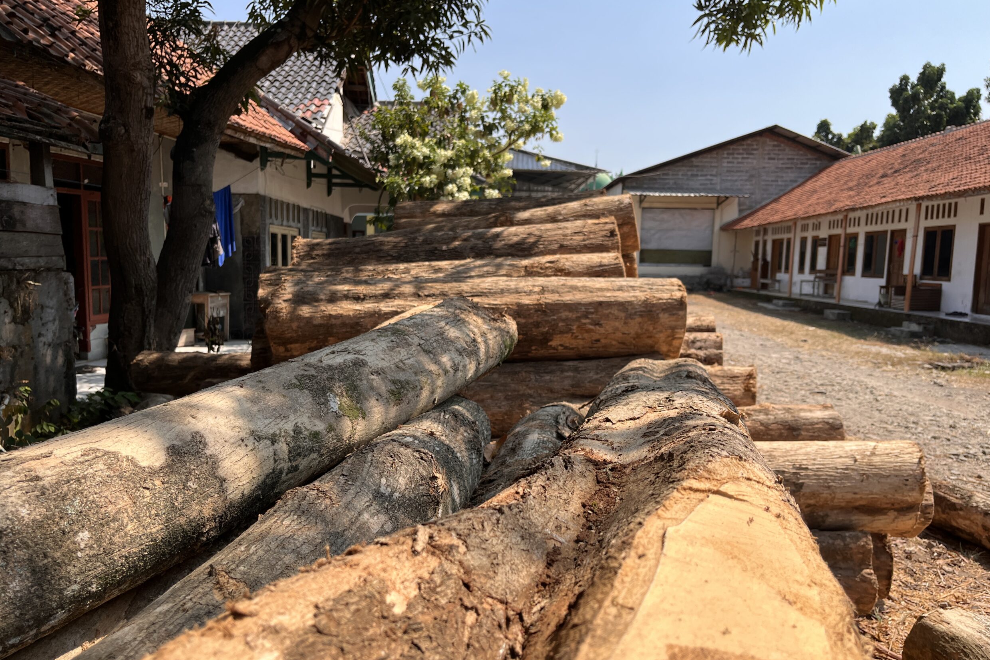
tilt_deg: -7.8
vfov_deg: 46.3
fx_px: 770
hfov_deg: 65.5
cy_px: 364
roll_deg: -1.7
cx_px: 480
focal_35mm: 28
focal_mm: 5.1
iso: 50
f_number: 1.6
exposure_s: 1/3049
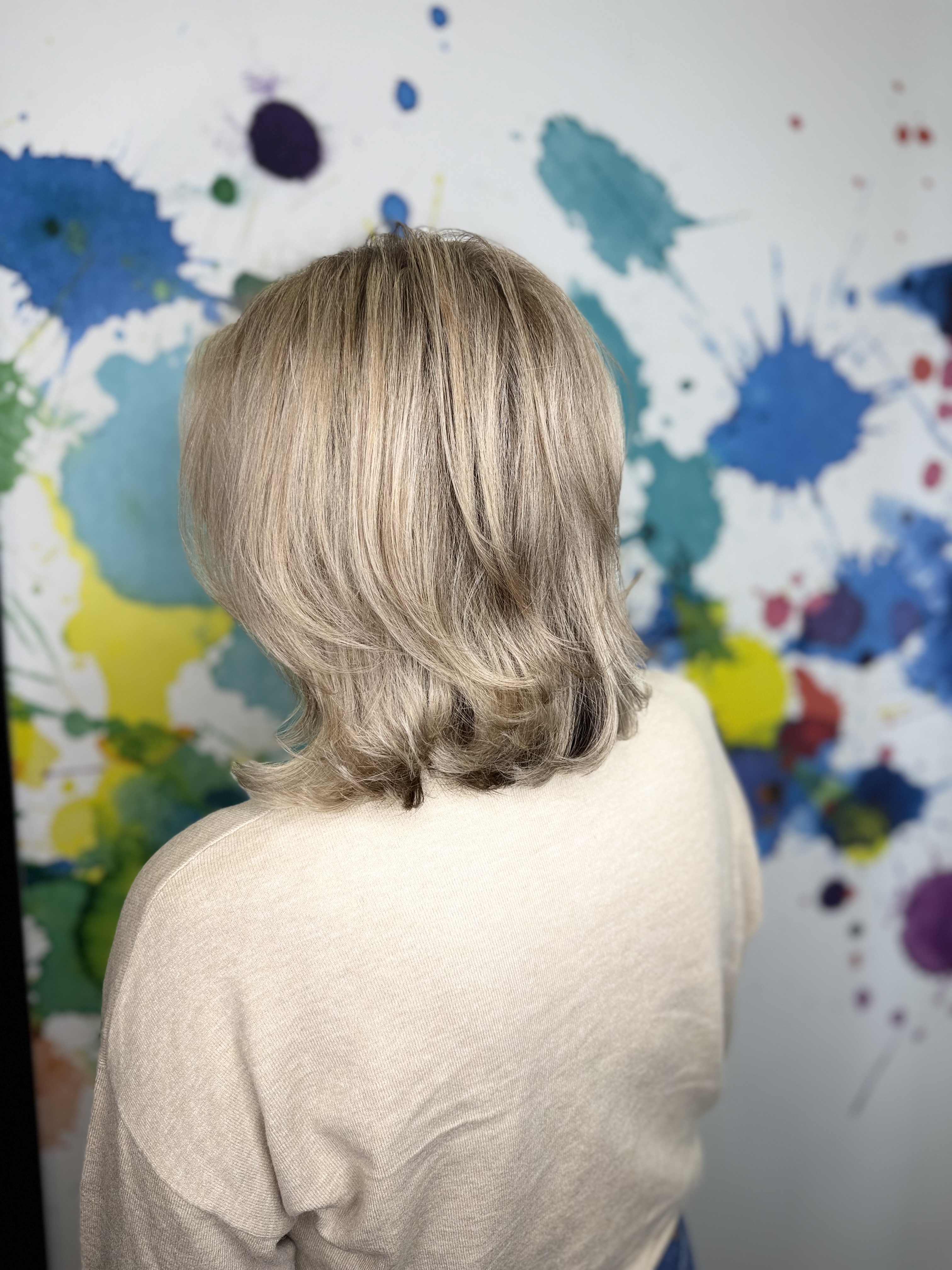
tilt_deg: -9.0
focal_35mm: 24
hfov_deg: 56.8
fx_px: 880
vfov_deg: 71.6
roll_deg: -0.7
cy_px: 635
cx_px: 476
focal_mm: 6.76
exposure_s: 1/168
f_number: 1.78
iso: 64
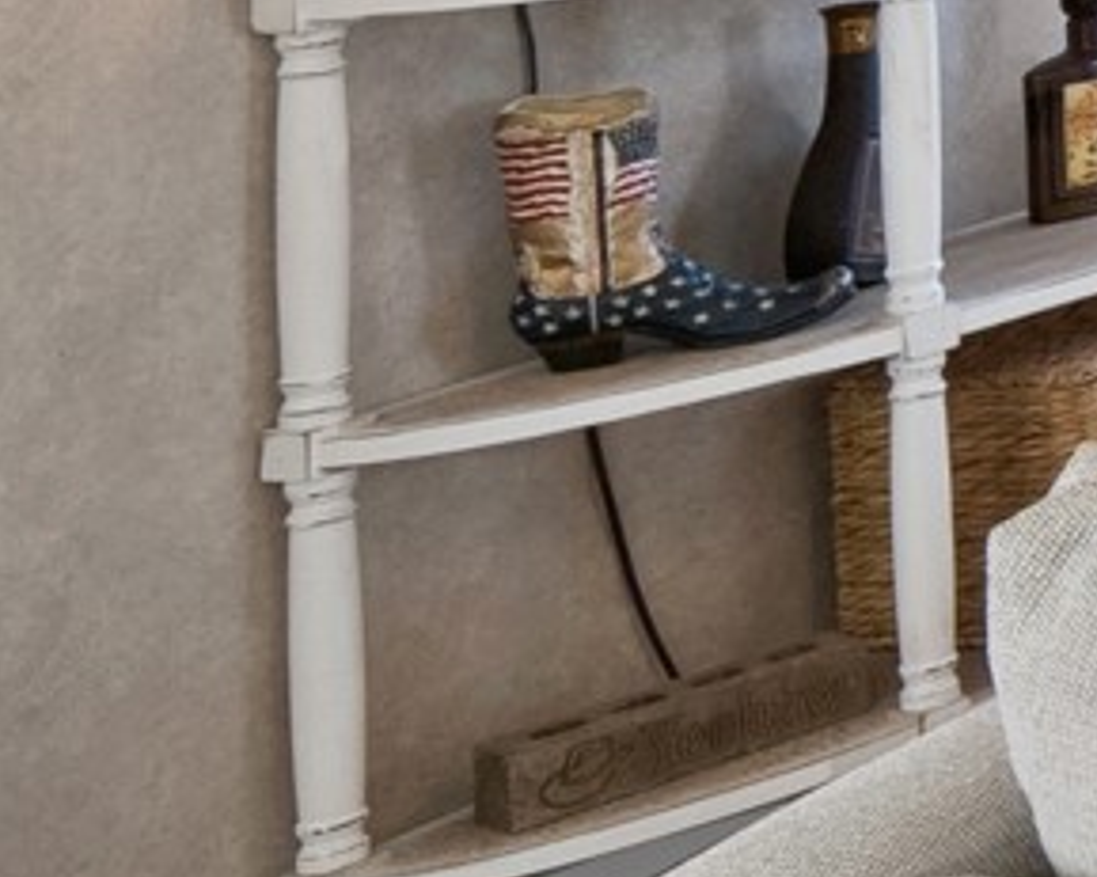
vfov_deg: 16.8
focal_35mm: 78
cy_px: -632
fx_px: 2532
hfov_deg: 9.8
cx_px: 3693
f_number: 9
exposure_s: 1/4
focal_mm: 12
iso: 640
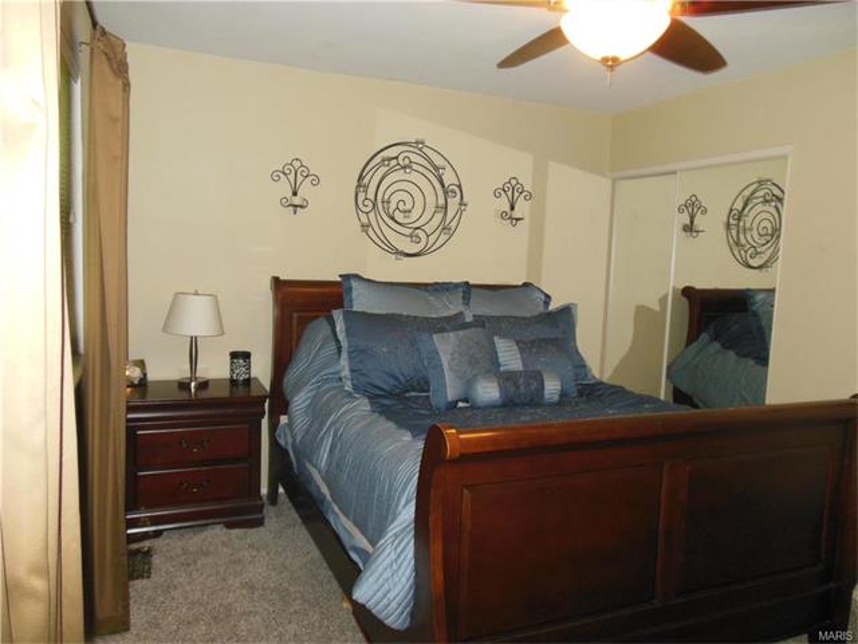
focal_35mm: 25
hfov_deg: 69.4
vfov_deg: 54.9
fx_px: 620
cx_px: 429
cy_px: 322
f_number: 3.2
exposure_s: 1/25
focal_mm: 4.5
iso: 400
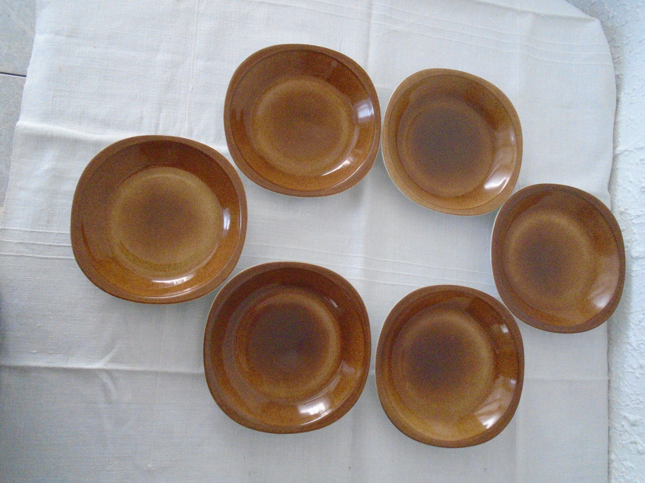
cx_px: 322
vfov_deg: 53.1
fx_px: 484
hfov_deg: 67.3
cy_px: 242
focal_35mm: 26
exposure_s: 1/100
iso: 800
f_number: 3.2
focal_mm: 4.6
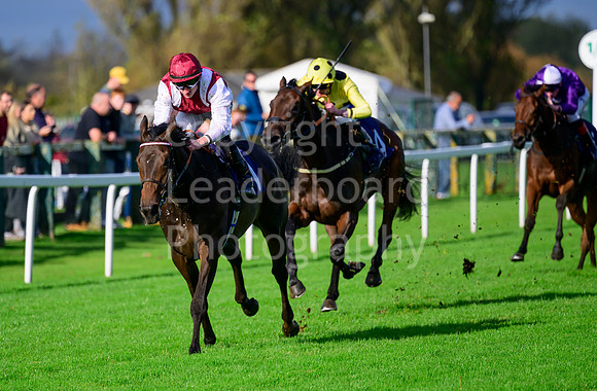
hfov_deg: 4.6
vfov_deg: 3.0
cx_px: 275
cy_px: 204
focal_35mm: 446
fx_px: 7361
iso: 400
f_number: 5.6
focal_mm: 400
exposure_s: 1/2500
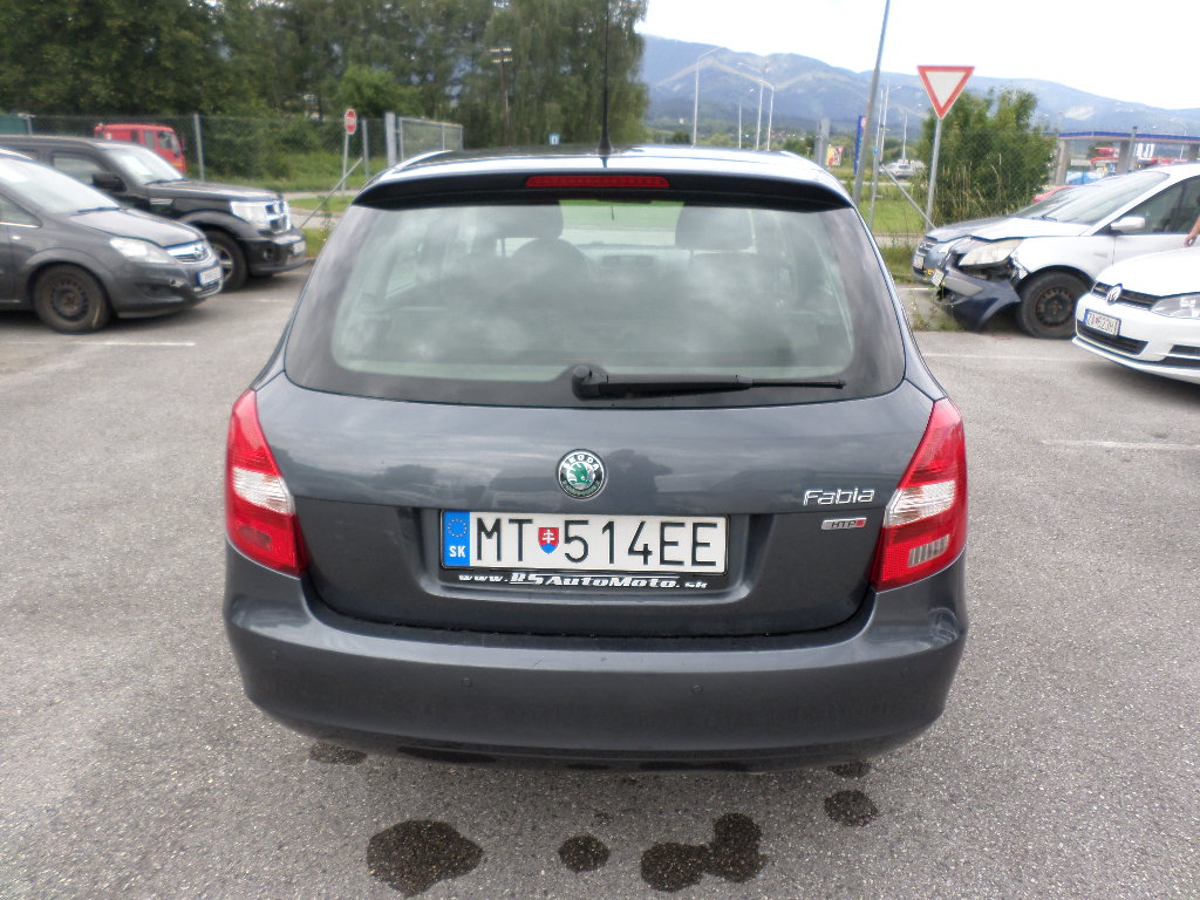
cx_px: 600
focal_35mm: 25
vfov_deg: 54.9
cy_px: 450
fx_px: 867
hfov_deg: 69.4
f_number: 2.5
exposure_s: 1/350
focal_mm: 4.5
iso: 80
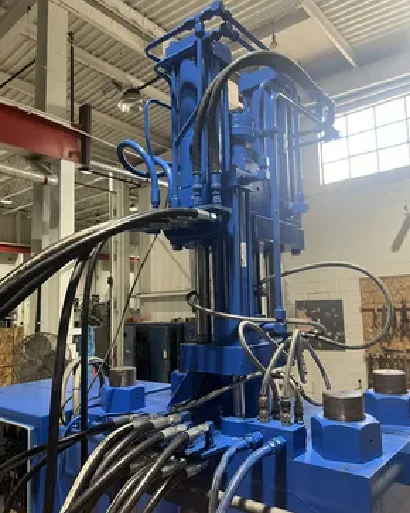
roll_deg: +2.4
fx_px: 425
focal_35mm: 28
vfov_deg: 62.2
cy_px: 254
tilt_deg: +5.6
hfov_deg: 51.5
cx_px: 204
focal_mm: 5.7
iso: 100
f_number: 1.5
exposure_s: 1/60
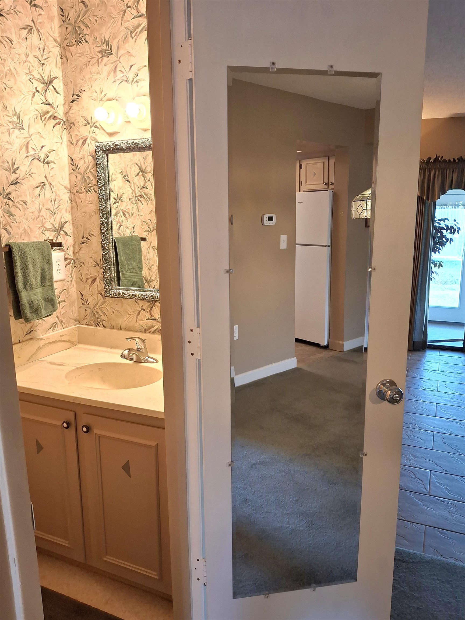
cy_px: 310
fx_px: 448
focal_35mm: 25
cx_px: 232
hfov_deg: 54.9
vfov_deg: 69.4
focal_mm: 4.69
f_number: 1.8
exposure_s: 1/60.2
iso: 160
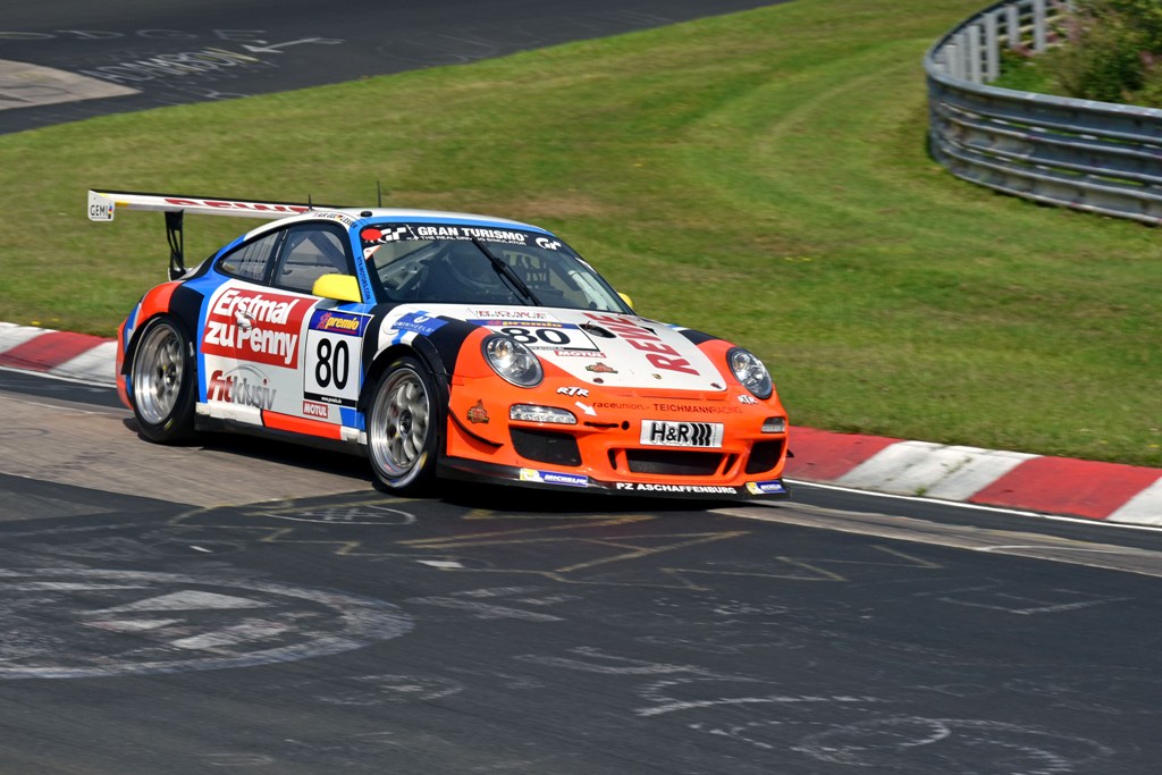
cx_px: 581
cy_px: 388
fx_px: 4600
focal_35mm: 142
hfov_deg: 14.4
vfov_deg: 9.6
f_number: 11
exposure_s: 1/400
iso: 100
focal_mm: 95
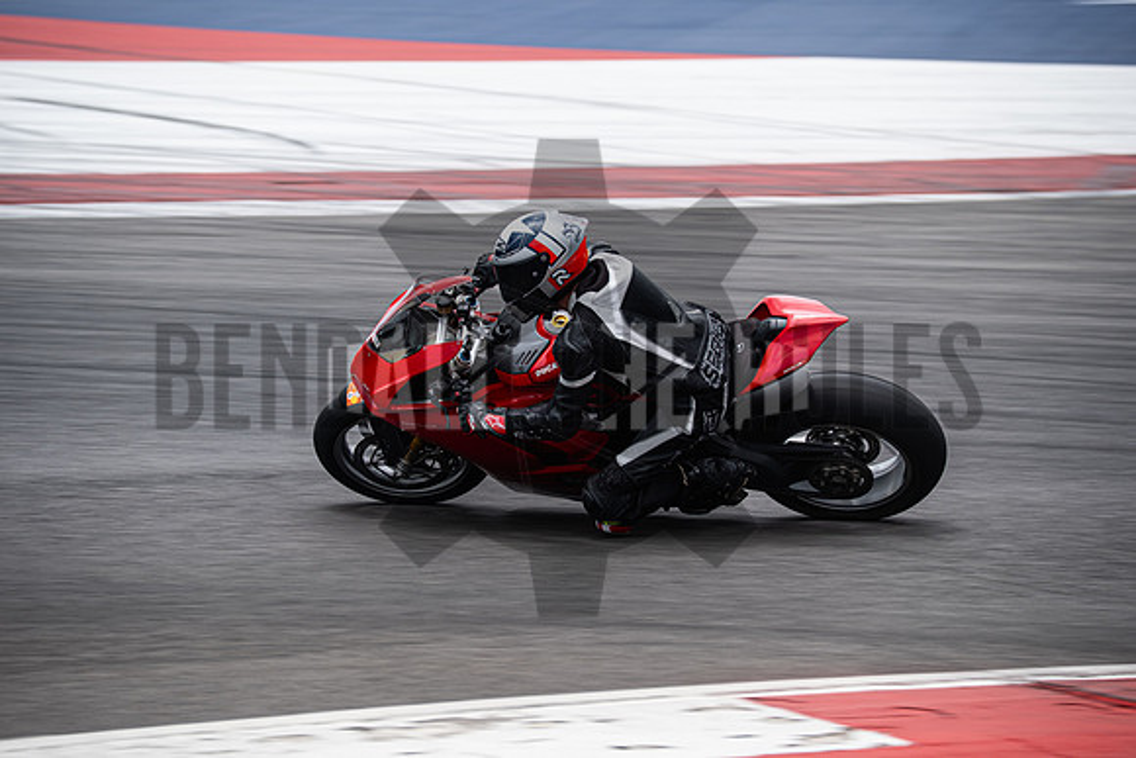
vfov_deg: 6.5
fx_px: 6628
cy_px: 379
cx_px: 568
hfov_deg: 9.8
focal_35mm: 210
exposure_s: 1/250
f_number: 4.5
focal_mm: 140
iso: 160
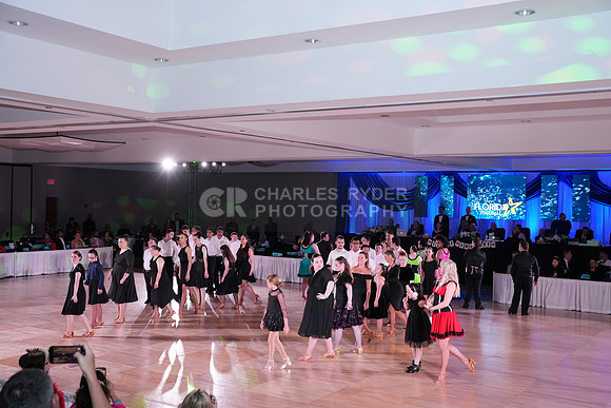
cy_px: 204
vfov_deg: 33.1
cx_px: 306
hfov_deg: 48.0
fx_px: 686
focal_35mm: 40
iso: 2000
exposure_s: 1/200
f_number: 4.5
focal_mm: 40.4
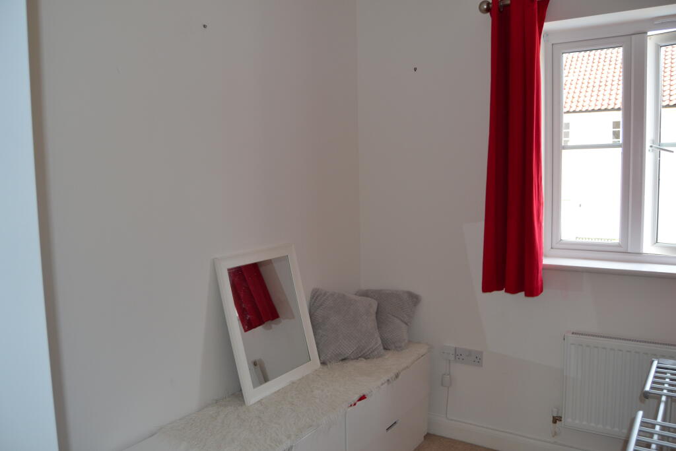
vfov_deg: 47.9
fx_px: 507
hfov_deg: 67.4
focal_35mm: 27
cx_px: 338
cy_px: 226
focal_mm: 18
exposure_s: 1/200
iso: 400
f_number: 5
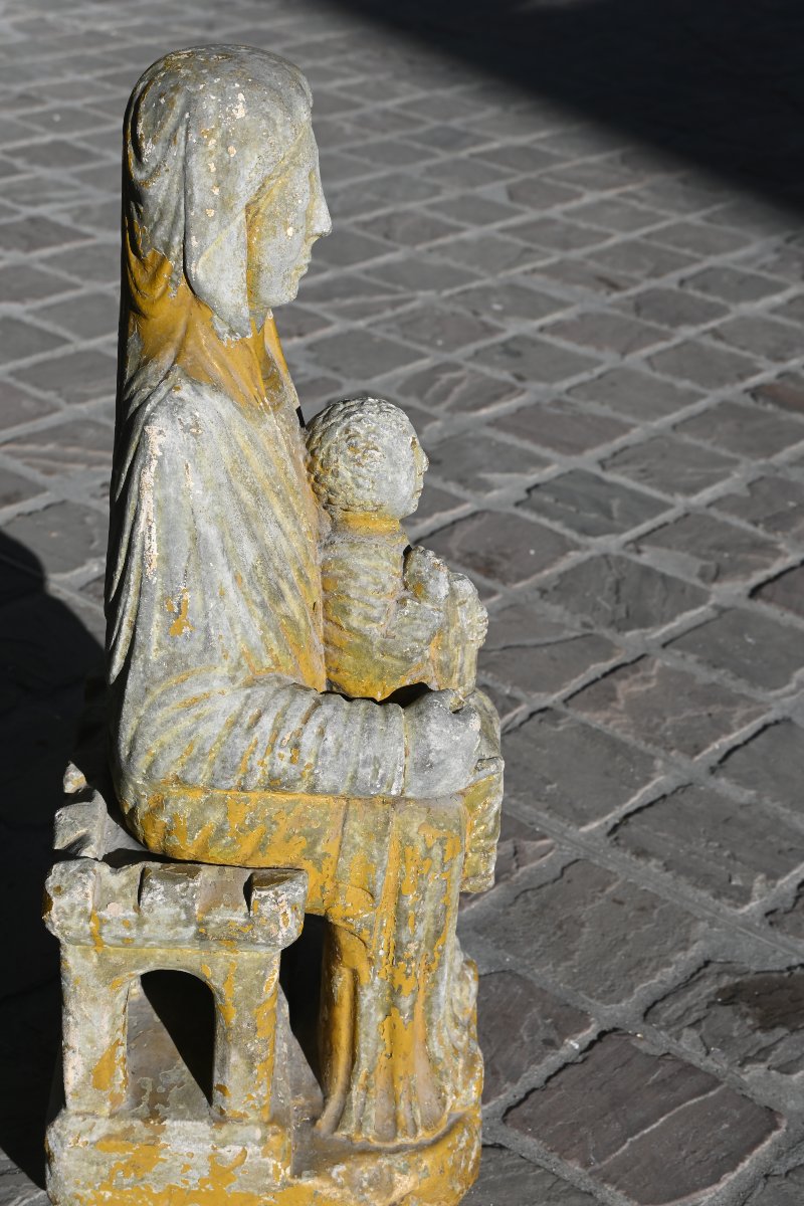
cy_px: 603
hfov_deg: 23.8
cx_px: 402
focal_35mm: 57
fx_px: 1909
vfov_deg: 35.1
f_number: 7.1
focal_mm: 38
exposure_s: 1/400
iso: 100
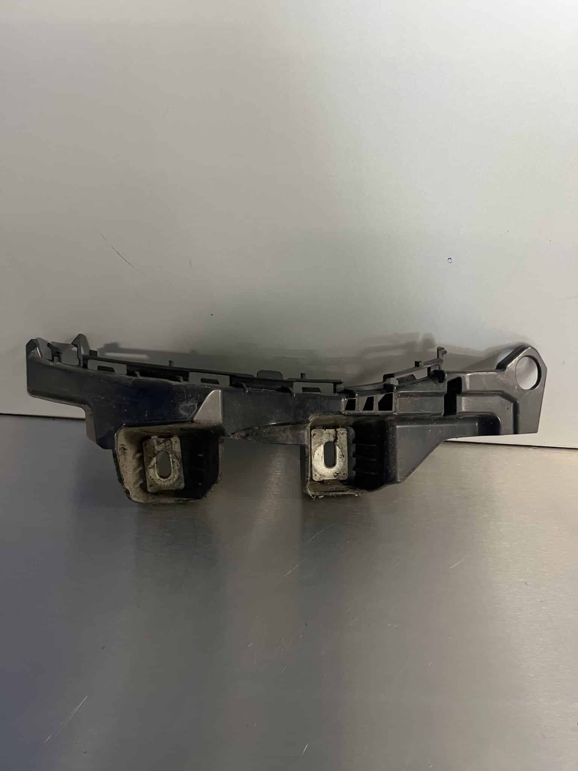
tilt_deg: -41.0
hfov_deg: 53.1
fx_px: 579
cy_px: 386
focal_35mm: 26
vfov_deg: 67.3
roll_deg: +0.7
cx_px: 289
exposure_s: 1/50
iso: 250
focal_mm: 5.1
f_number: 1.6
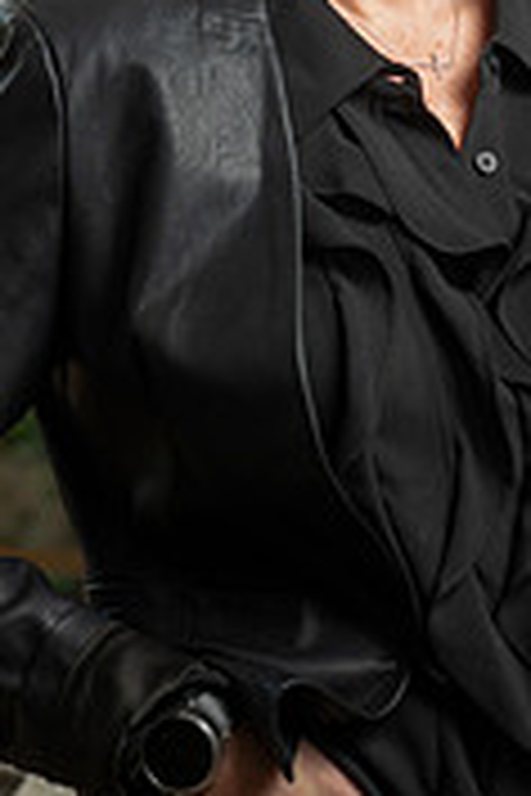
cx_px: 387
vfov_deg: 9.5
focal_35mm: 216
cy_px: 135
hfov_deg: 6.4
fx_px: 4779
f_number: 4
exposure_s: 1/200
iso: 800
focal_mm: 85
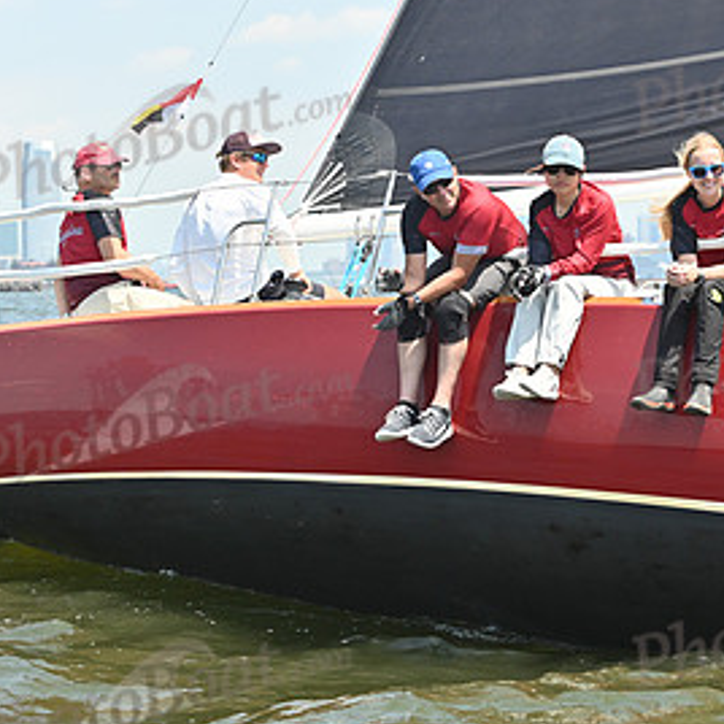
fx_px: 3053
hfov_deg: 13.5
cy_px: 242
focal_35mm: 129
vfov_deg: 13.5
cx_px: 494
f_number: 5
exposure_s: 1/1250
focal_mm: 70
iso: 320
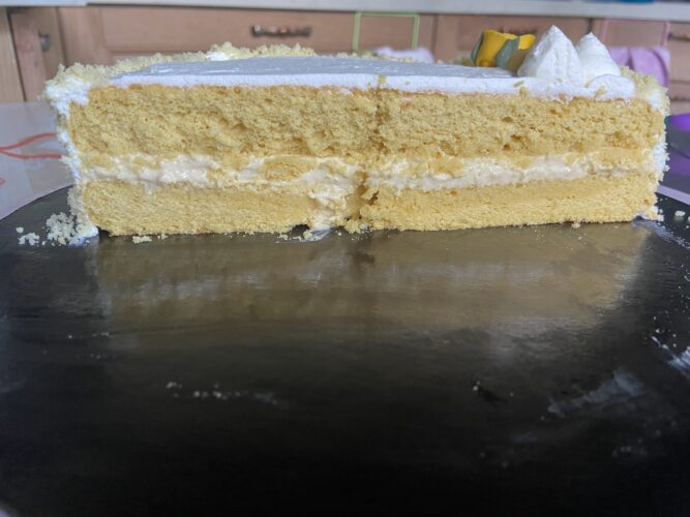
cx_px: 345
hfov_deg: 67.3
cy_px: 258
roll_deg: -2.7
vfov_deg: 53.0
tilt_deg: -25.6
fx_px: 518
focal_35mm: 26
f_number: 1.8
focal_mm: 4.25
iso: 125
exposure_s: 1/66
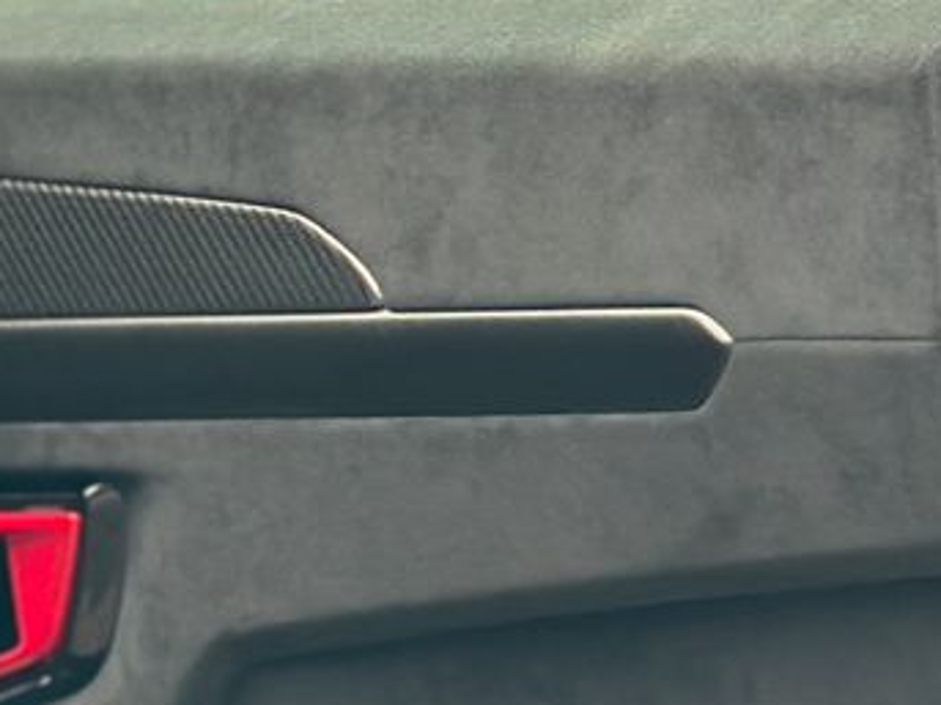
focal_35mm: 224
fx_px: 6087
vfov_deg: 6.6
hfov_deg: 8.7
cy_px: 658
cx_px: -362
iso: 80
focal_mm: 6.86
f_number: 1.78
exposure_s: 1/213
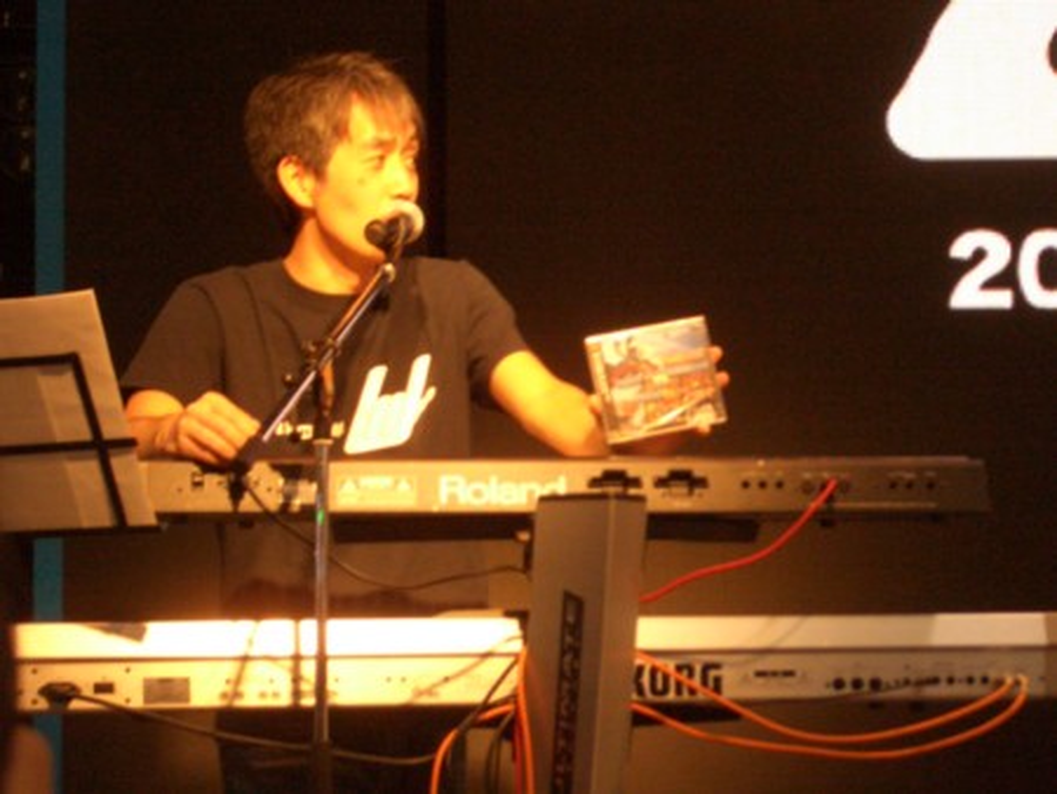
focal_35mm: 105
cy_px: 397
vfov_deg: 14.1
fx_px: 3208
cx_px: 528
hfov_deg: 18.7
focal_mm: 17.4
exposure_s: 1/50
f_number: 4.8
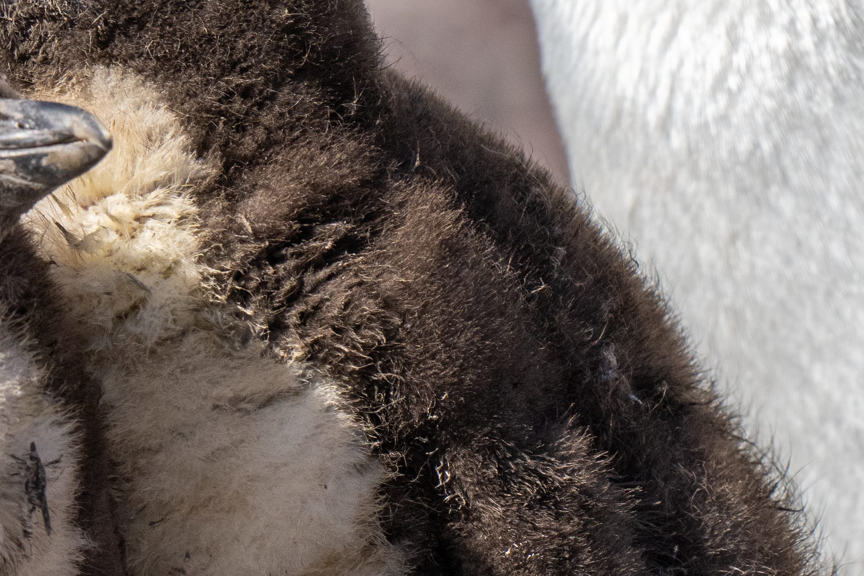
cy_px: 206
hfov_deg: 1.3
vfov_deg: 0.9
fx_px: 37869
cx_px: 489
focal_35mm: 1578
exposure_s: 1/1600
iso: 1000
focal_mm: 400
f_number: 9
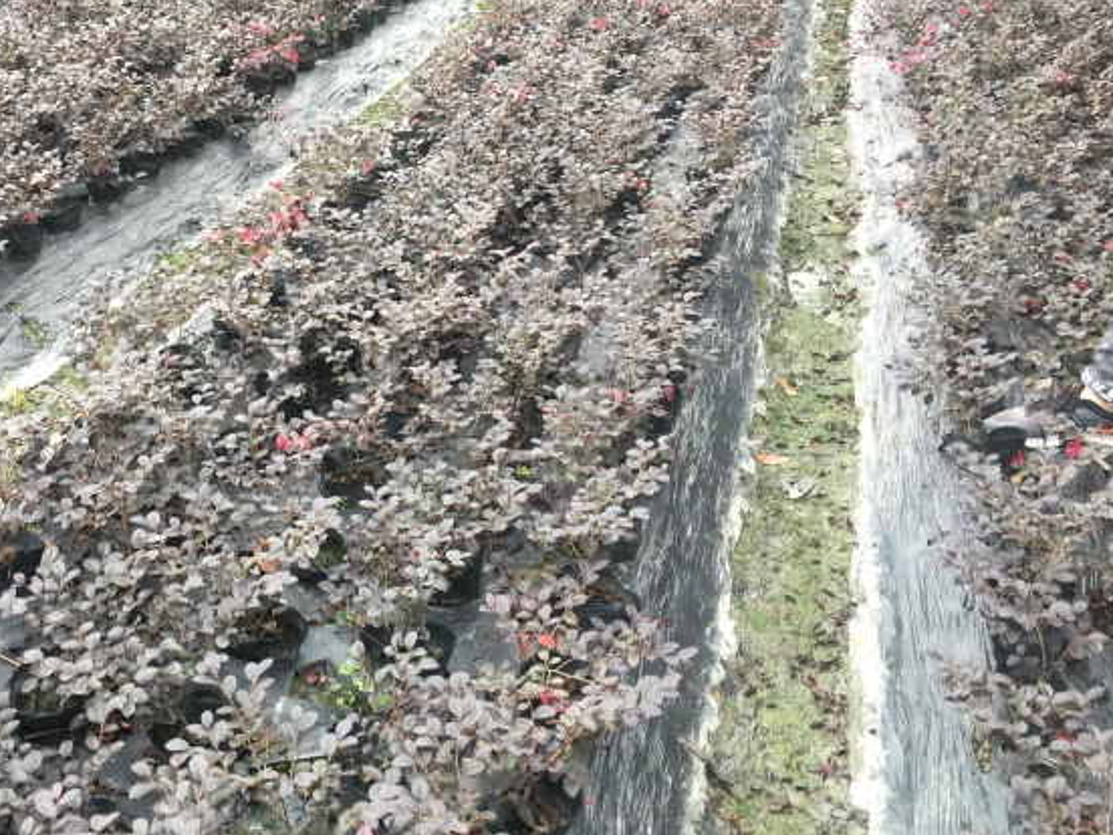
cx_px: 315
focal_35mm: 42
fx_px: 1350
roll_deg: -1.0
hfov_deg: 43.7
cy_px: 296
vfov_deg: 34.1
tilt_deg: -24.0
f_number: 2.2
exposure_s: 1/100
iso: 40
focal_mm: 4.15
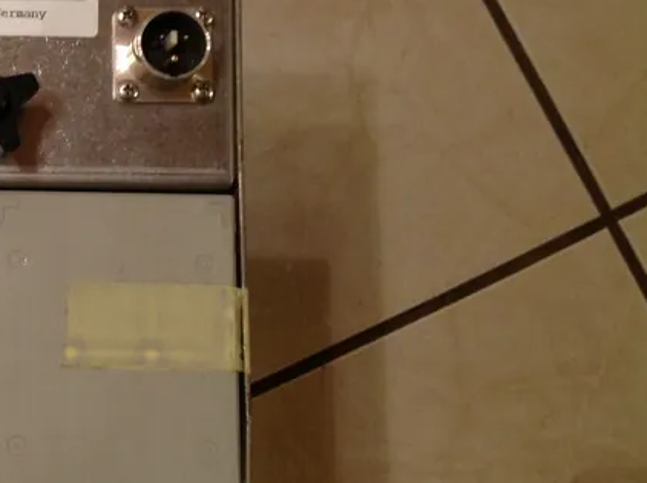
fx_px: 1549
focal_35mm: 83
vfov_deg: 17.7
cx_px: -97
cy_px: 153
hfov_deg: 22.1
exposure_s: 1/15
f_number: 2.4
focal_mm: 4.28
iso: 125
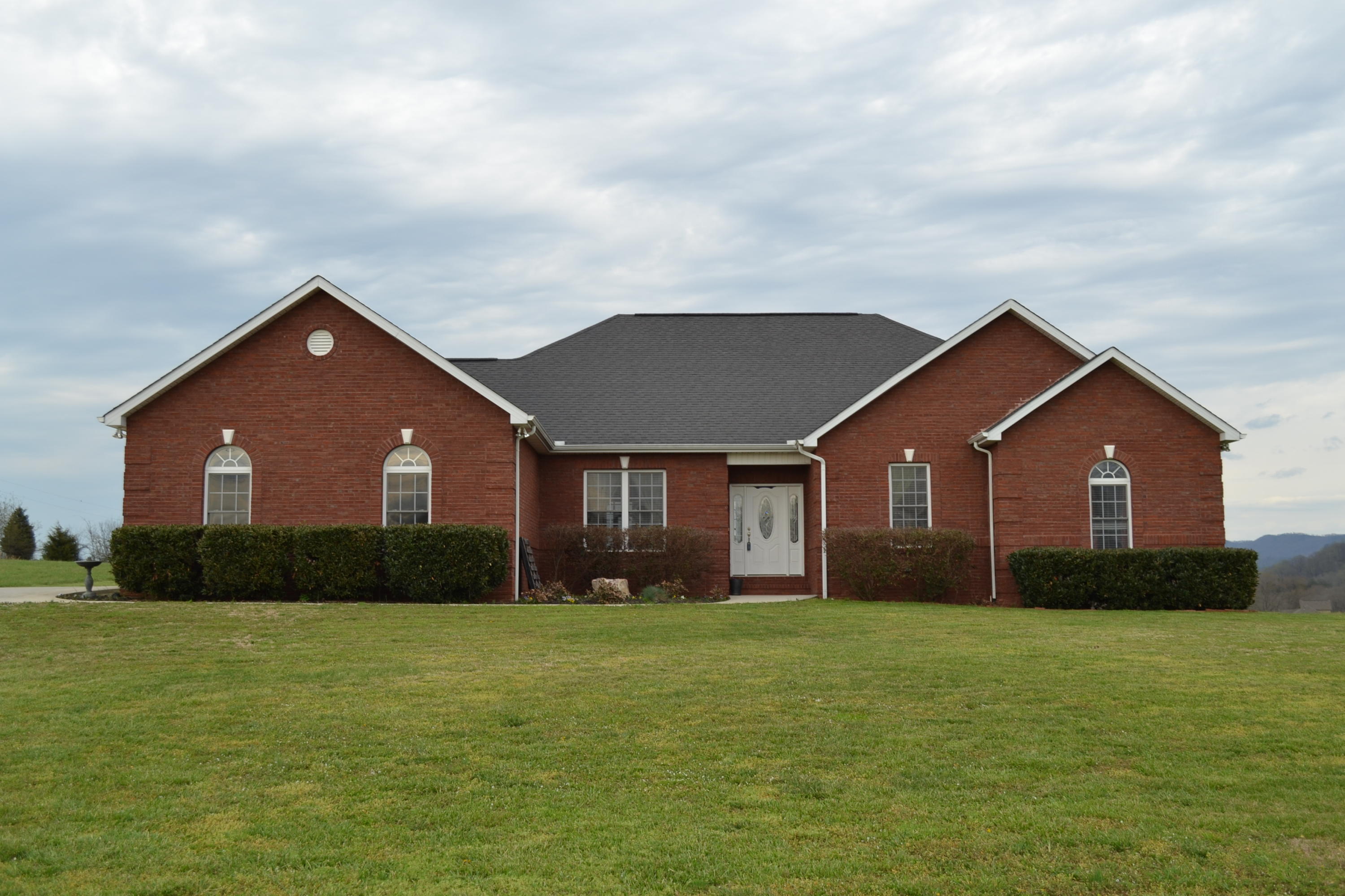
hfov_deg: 53.1
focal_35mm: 36
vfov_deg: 36.9
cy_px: 448
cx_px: 672
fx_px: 1345
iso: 100
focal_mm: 24
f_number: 6.3
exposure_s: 1/200
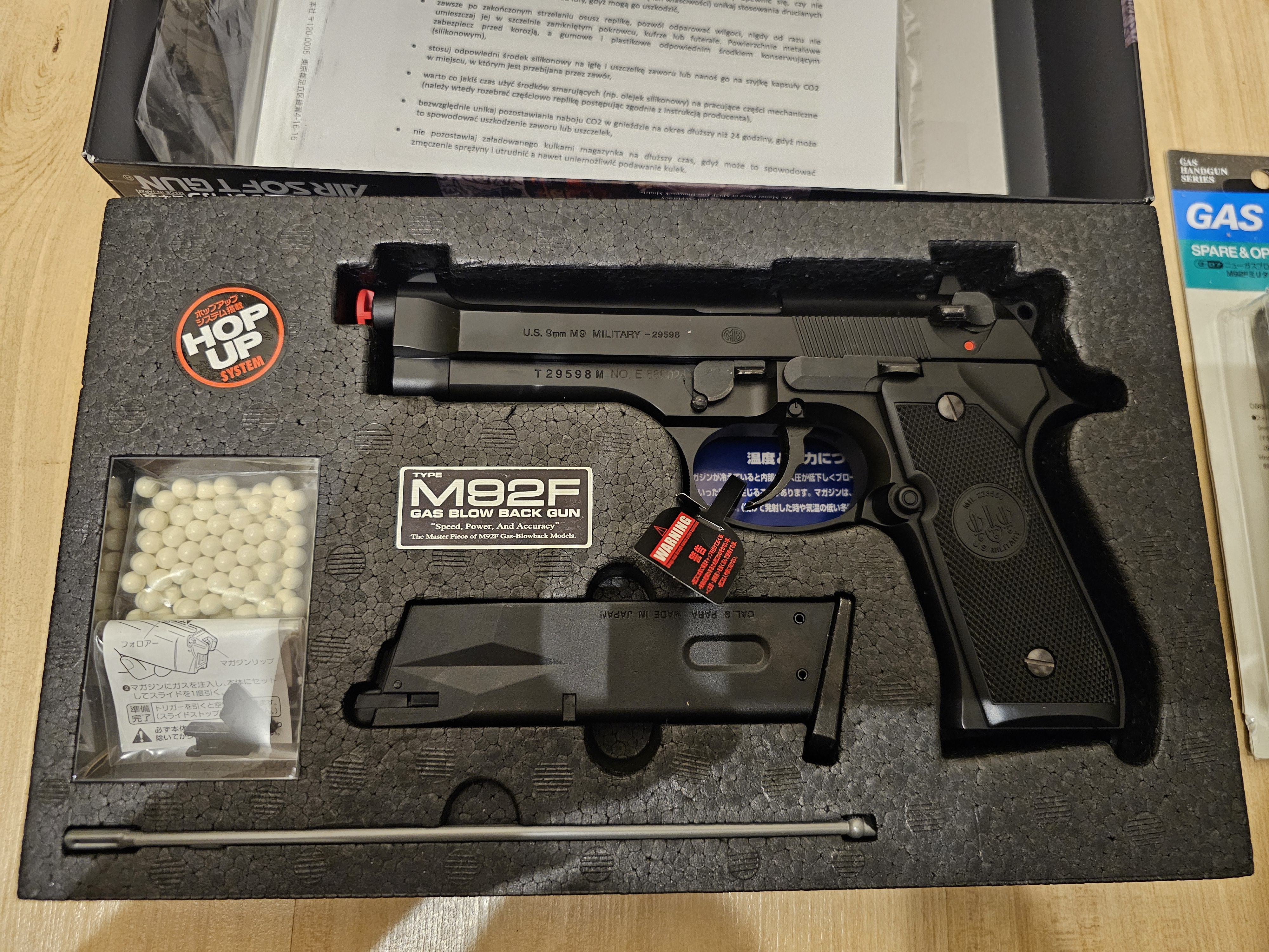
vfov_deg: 58.9
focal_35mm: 23
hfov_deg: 73.9
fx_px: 843
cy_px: 476
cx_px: 634
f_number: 1.7
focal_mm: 6.3
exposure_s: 1/25
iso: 1000
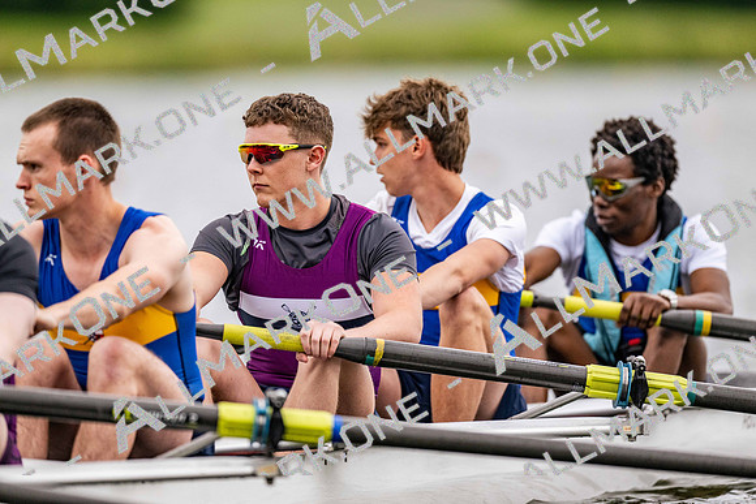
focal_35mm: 600
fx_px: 12602
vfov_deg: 2.3
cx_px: 378
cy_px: 252
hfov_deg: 3.4
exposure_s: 1/2500
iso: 1400
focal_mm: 600
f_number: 4
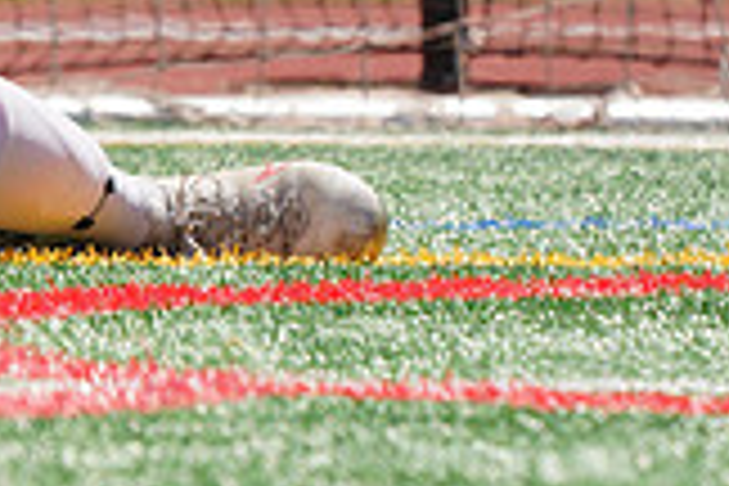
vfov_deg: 1.3
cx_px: -468
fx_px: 21322
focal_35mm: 1053
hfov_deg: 2.0
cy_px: -252
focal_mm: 294
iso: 200
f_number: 13
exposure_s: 1/250
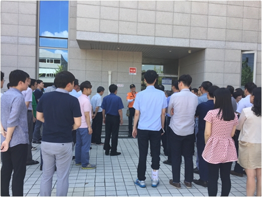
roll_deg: -3.4
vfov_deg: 48.3
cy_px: 98
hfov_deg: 61.6
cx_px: 131
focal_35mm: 29
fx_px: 220
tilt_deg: -1.9
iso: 32
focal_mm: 4.15
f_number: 2.2
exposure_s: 1/329
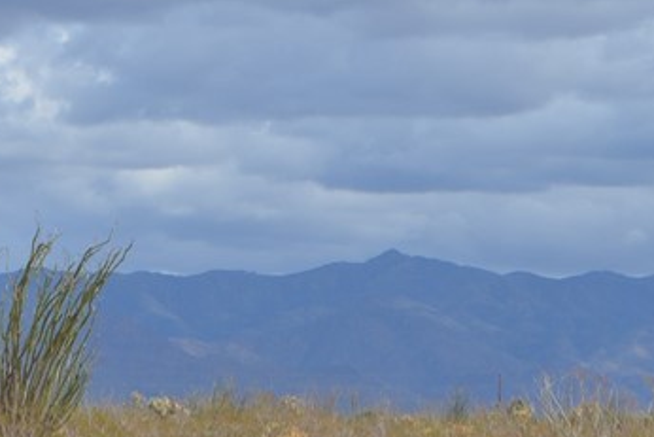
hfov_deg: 8.0
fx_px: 4699
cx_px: 482
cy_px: 62
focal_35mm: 259
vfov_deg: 5.3
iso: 100
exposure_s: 1/320
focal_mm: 55
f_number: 9
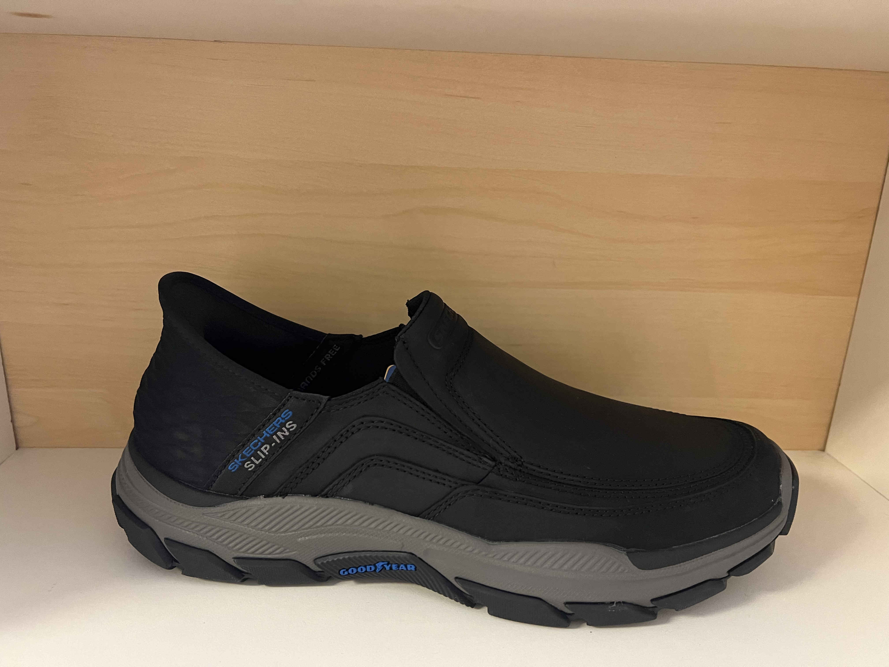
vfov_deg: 53.1
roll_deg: -2.7
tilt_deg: -17.1
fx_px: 668
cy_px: 334
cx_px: 444
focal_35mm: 26
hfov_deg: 67.3
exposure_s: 1/50
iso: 400
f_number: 1.5
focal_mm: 5.7
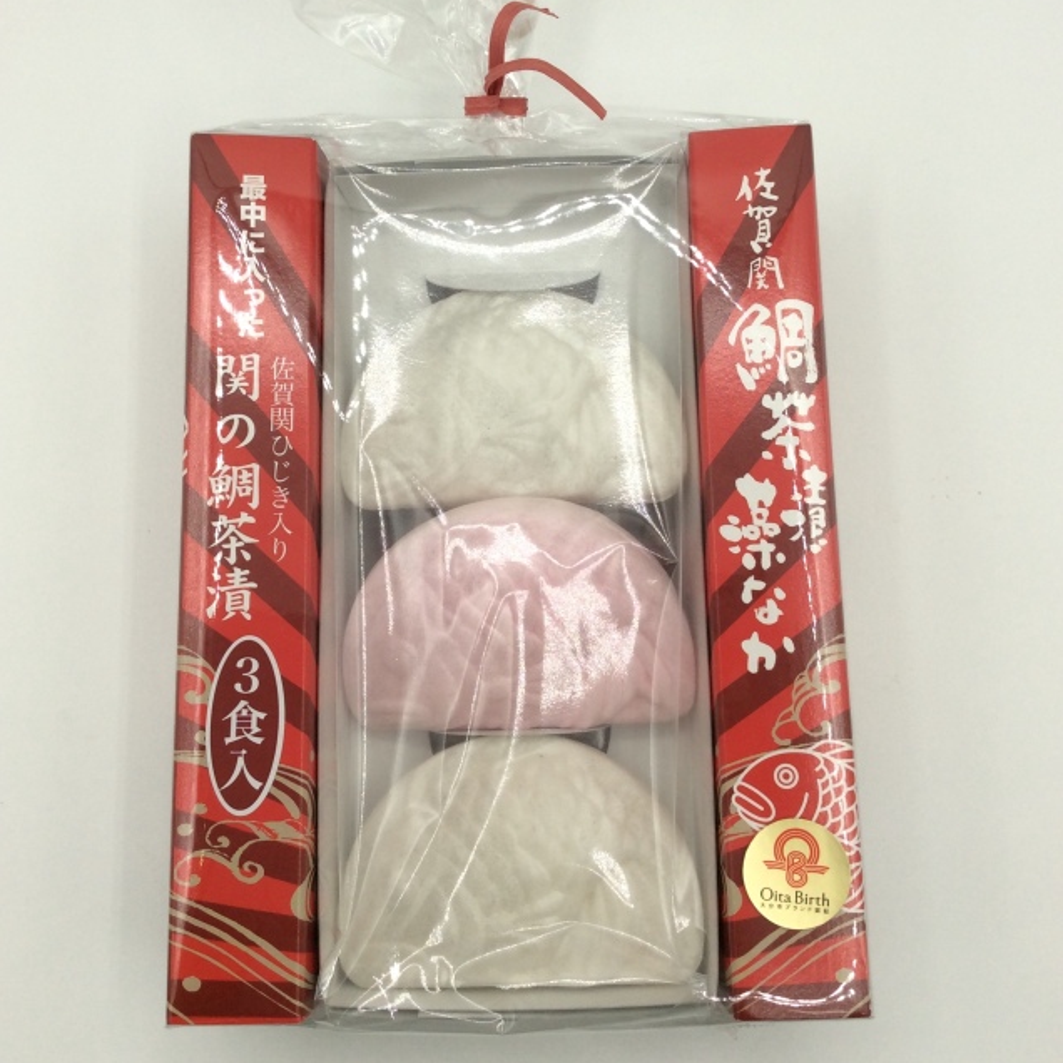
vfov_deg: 43.7
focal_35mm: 38
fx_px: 1320
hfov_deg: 43.9
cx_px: 532
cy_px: 443
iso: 32
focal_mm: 3.3
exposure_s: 1/427
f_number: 2.4
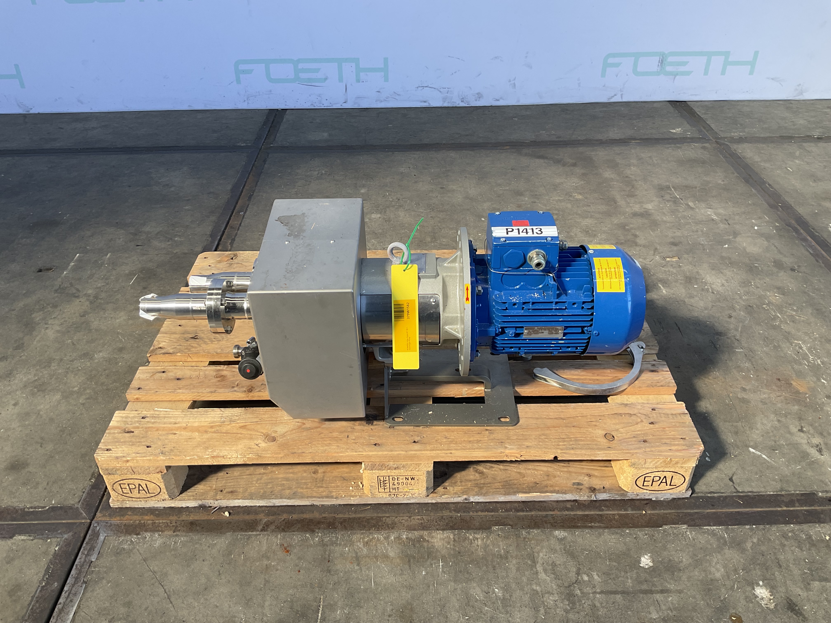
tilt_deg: -36.3
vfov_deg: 48.2
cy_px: 312
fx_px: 696
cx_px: 416
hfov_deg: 61.7
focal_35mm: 29
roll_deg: +1.0
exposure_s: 1/100
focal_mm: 3
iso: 25
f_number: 1.8
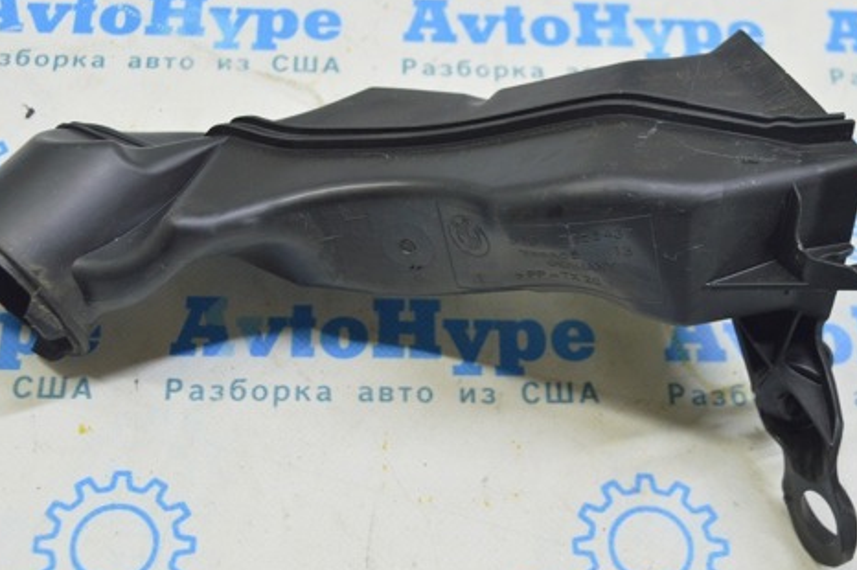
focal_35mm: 60
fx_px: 1420
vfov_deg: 22.7
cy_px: 304
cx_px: 441
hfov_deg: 33.6
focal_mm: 29
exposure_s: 1/20
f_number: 5.6
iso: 400
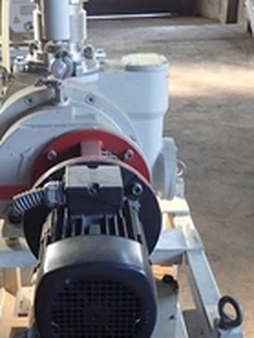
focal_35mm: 54
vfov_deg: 35.0
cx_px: 95
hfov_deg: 27.0
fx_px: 528
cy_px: 241
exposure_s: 1/30
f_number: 2
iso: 250
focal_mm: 4.5
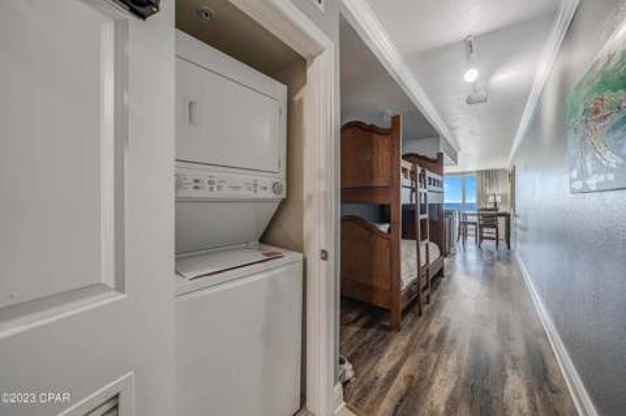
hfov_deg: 112.7
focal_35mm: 12
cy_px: 208
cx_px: 313
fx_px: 208
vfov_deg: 89.9
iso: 100
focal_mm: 12
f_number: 5.6
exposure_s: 1/8
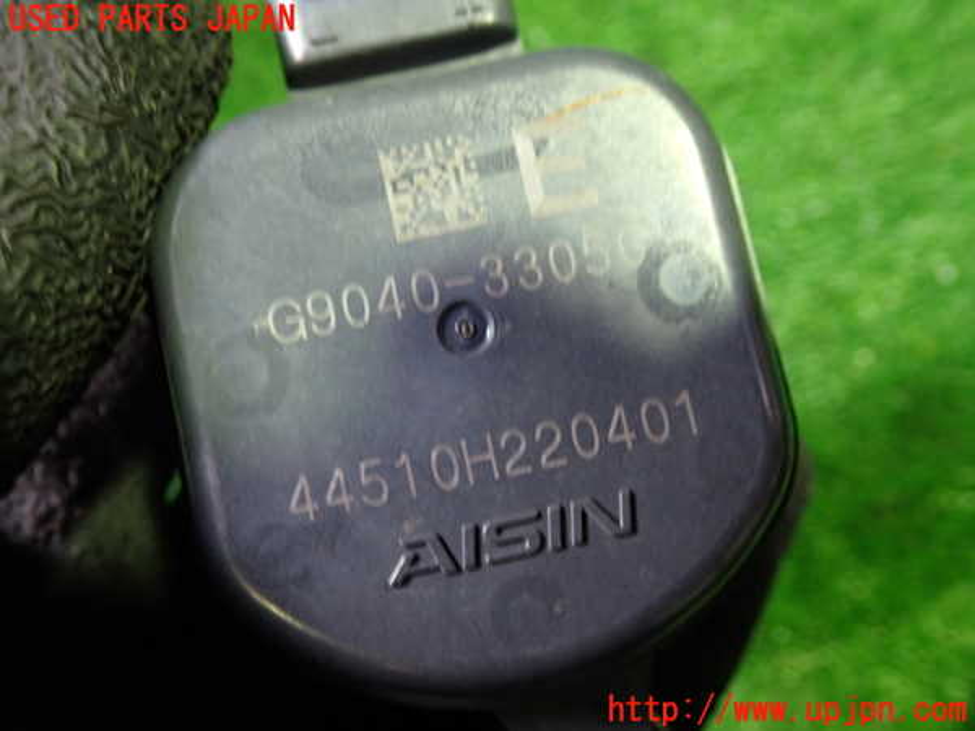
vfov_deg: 46.8
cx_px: 488
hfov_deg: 60.0
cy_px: 366
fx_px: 845
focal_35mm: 30
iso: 200
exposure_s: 1/30
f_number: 2.3
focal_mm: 5.4
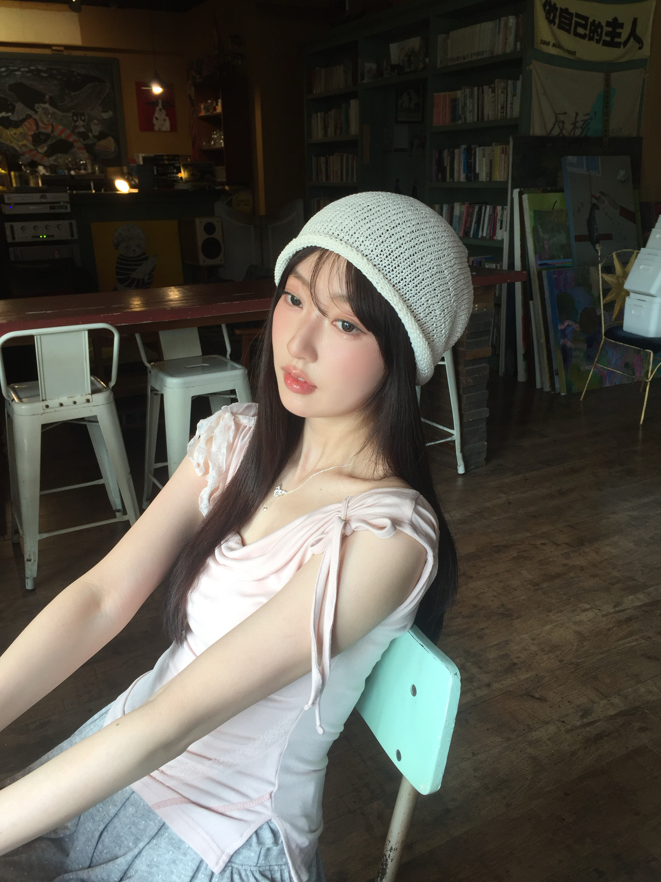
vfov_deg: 61.7
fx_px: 738
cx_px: 330
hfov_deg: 48.2
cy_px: 441
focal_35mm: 29
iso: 32
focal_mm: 4.15
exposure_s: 1/60
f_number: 2.2
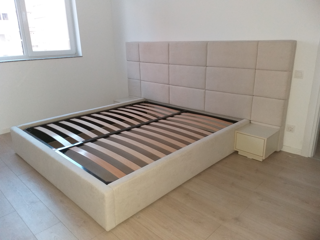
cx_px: 160
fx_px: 240
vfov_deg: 53.1
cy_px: 120
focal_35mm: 26
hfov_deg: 67.3
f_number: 1.7
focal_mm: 3.93
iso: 200
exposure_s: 1/25
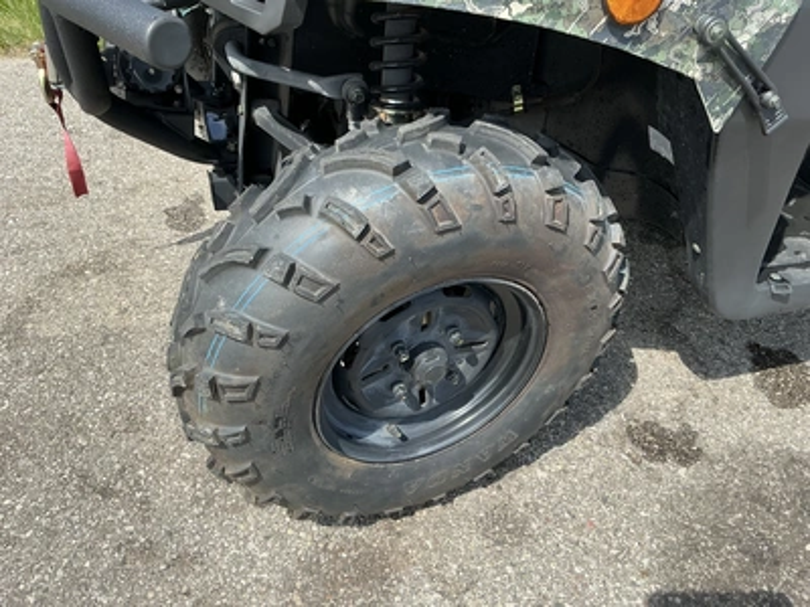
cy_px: 304
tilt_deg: -43.6
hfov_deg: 63.4
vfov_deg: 49.7
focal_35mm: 28
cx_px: 405
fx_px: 655
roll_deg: -6.1
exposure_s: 1/749
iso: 25
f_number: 1.8
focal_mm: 3
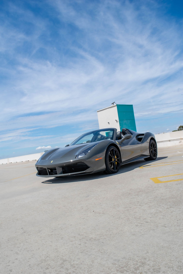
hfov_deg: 43.6
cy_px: 137
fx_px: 229
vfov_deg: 61.9
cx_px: 92
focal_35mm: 30
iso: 400
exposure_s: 1/2000
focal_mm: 20
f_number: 8
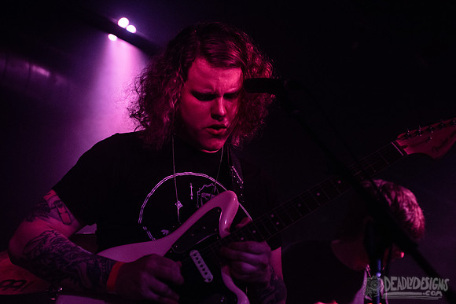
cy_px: 143
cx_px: 224
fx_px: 939
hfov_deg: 27.3
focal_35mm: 74
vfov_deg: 18.4
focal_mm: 70
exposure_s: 1/200
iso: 2000
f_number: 3.2
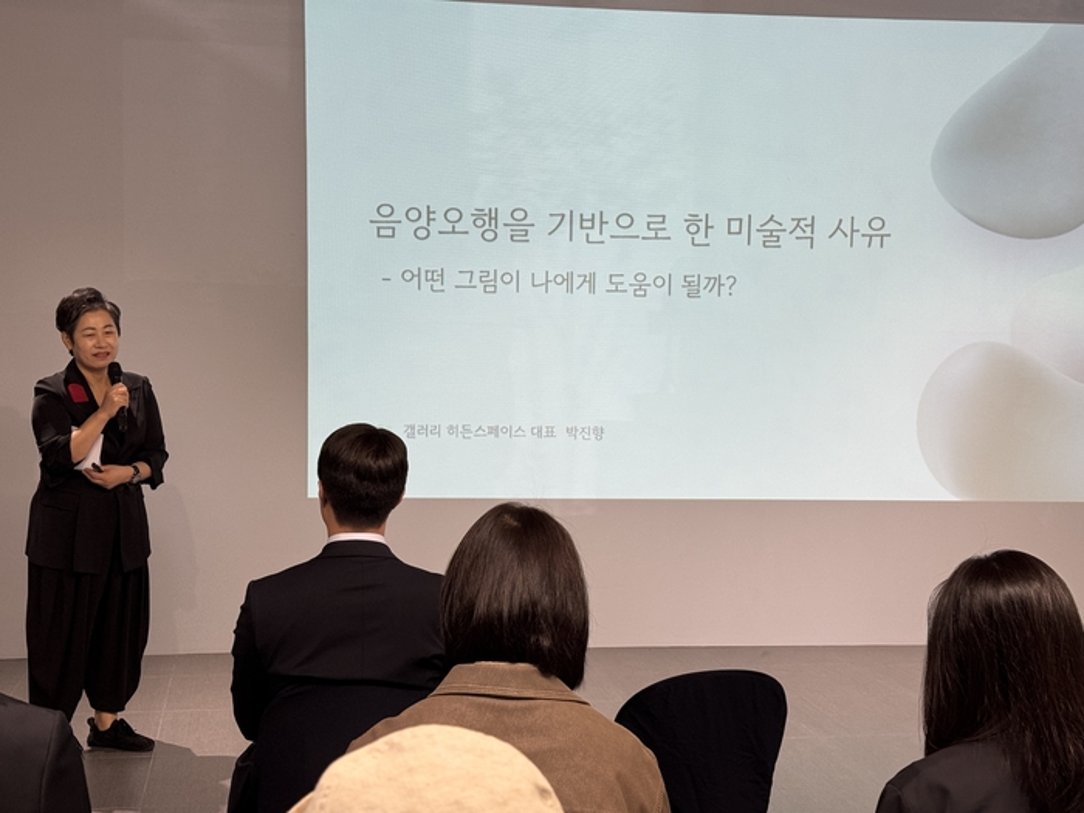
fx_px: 1503
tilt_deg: -2.4
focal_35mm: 48
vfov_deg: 30.3
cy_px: 406
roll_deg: -0.3
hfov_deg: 39.7
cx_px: 542
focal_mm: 6.76
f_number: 1.78
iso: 100
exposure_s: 1/60
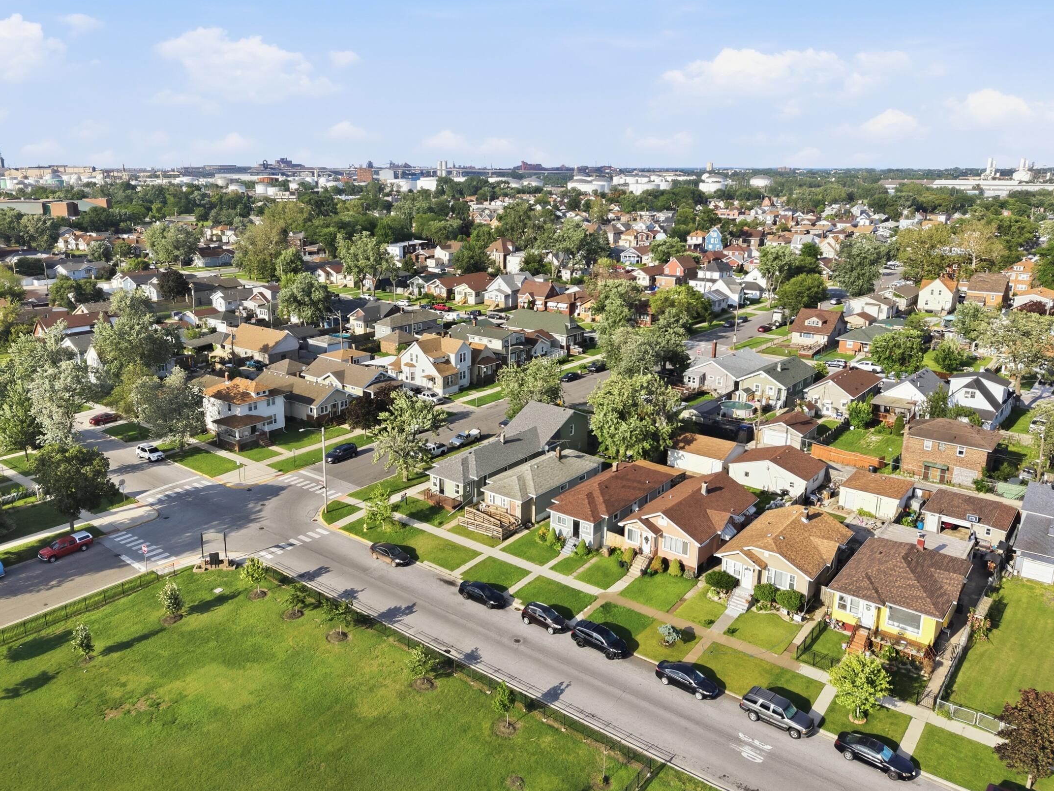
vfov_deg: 49.7
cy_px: 372
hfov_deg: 63.3
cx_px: 480
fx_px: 853
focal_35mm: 28
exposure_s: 1/4000
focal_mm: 8.7
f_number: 1.8
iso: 270
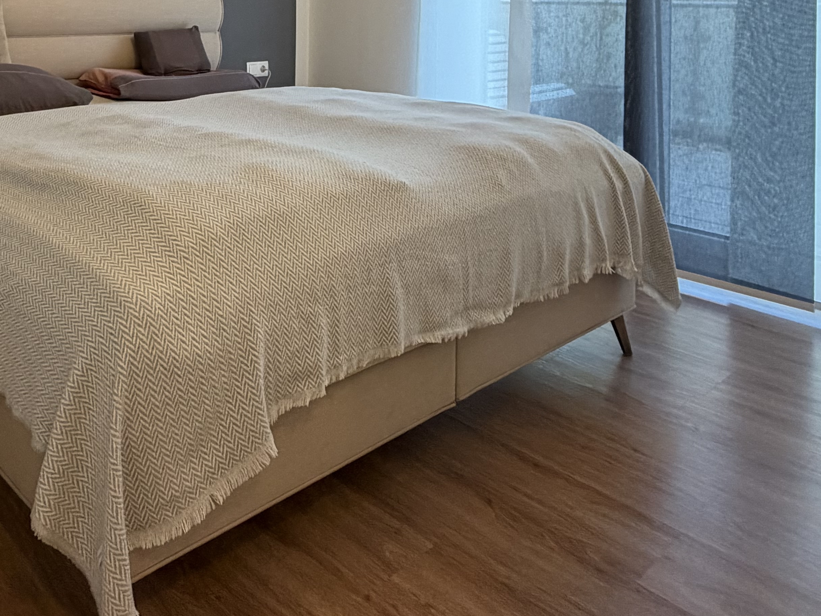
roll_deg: -1.0
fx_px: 783
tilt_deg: +0.3
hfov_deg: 52.9
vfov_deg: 37.8
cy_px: -15
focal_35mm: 33
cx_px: 208
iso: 200
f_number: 2.2
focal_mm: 2.22
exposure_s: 1/50
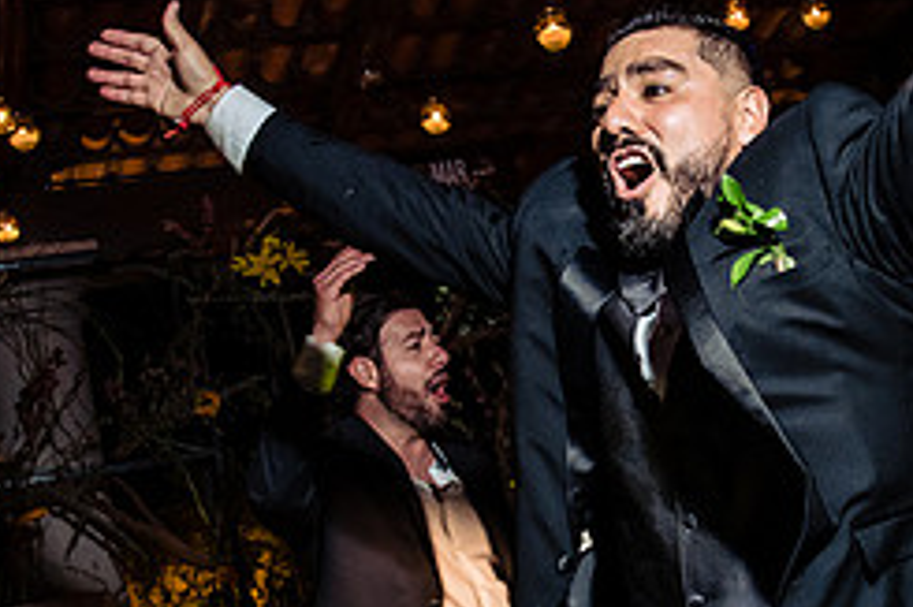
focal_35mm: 64
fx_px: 1622
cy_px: 379
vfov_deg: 21.2
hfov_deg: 31.3
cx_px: 576
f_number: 8
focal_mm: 24
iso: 2000
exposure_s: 1/50
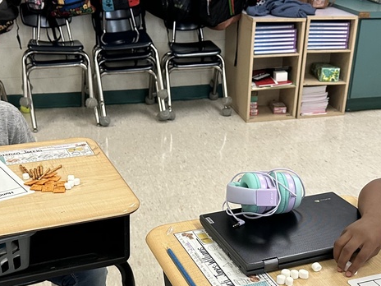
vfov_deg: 26.9
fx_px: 583
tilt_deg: -27.9
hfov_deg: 36.1
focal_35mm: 53
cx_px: 206
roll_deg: +0.1
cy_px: 236
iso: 320
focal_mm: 6.86
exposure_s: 1/60
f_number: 1.78
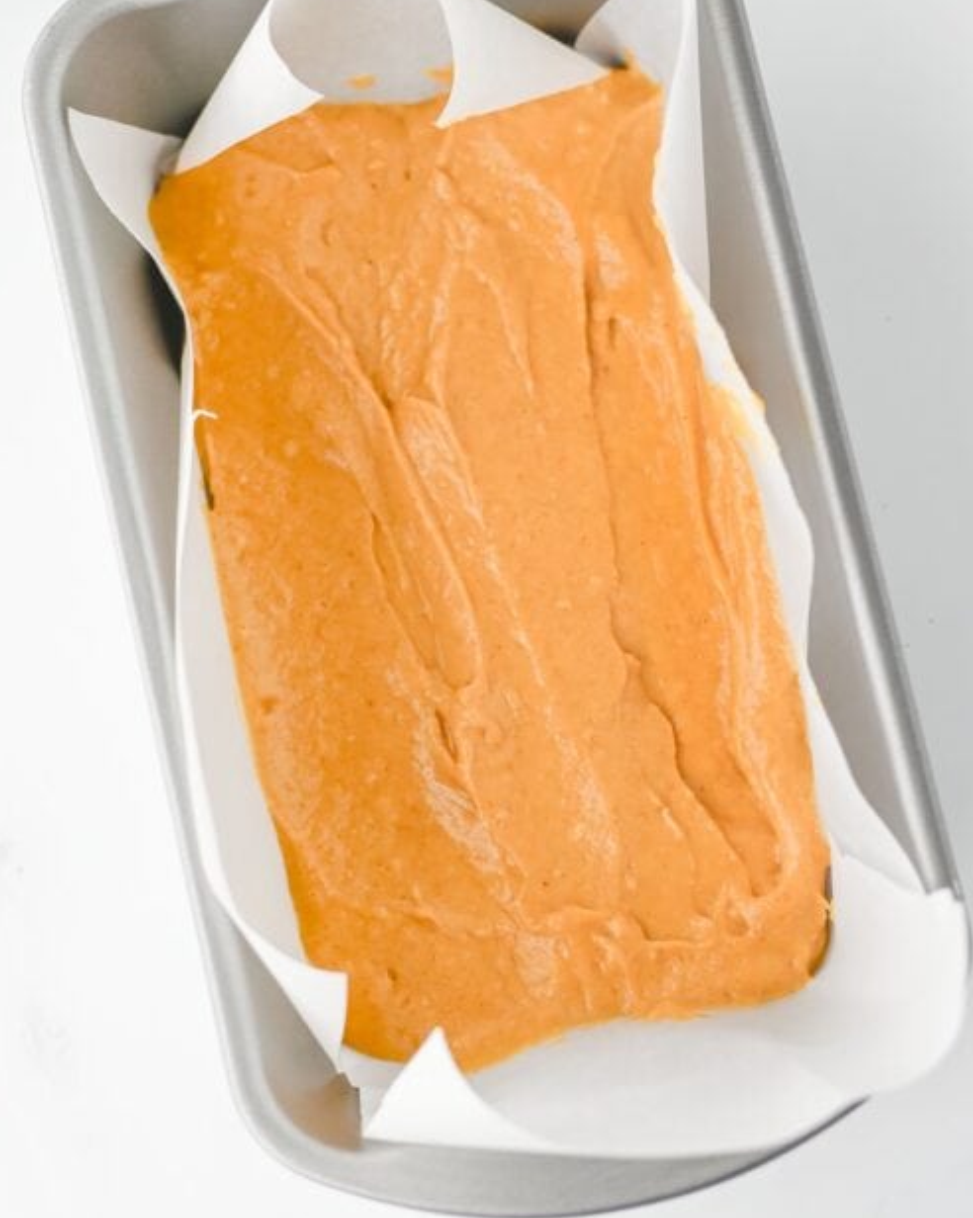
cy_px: 643
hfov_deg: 19.6
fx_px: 2810
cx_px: 555
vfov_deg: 24.5
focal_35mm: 78
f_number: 3.5
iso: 200
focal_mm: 50
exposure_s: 1/200
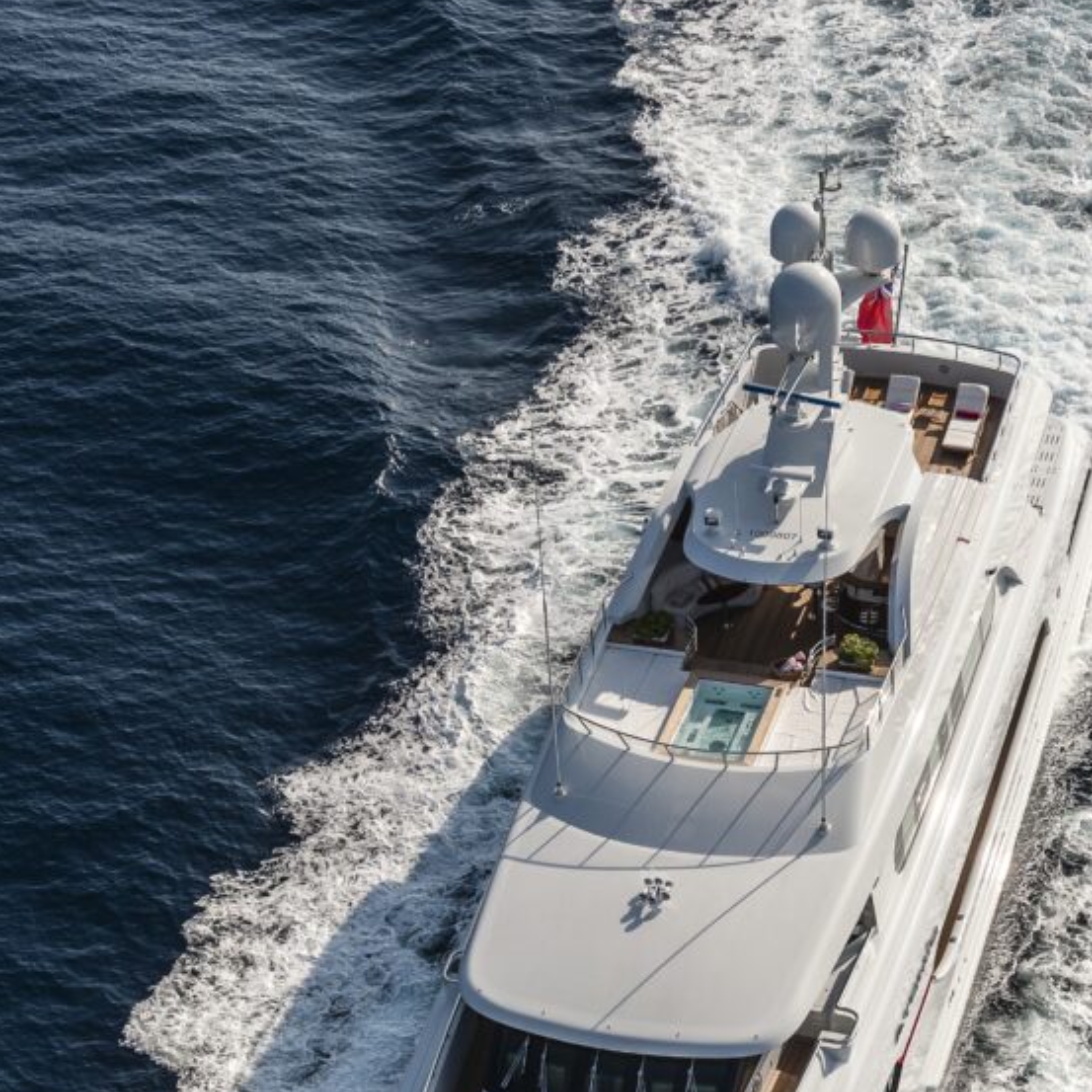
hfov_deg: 22.1
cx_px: 683
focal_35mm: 78
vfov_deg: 21.6
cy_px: 1021
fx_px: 2784
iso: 200
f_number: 8
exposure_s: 1/800
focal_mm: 44
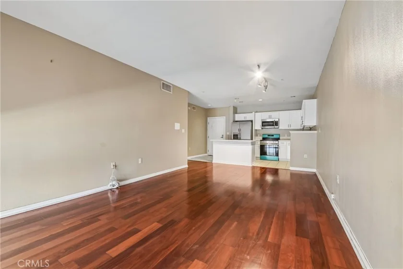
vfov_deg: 81.2
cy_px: 134
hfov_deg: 104.3
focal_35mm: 14
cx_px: 202
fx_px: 157
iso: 250
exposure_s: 1/4
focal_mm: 14
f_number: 8
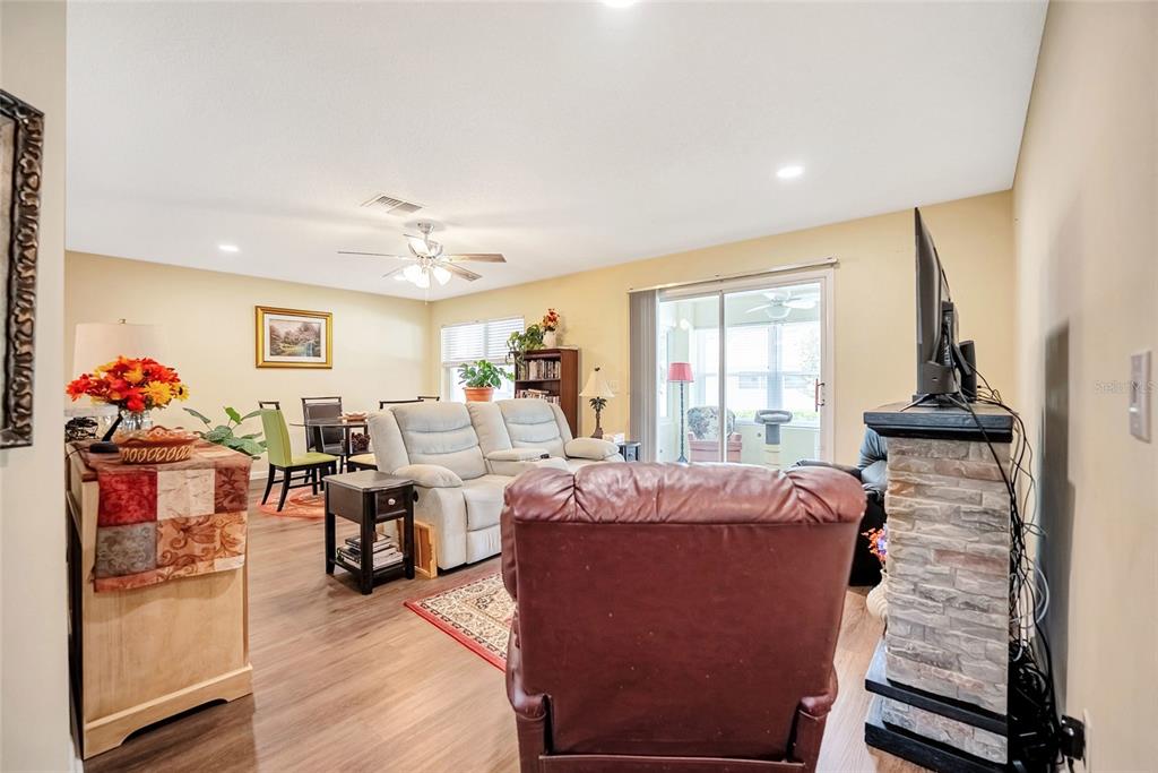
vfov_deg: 81.2
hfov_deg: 104.2
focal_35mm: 14
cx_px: 579
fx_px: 450
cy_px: 386
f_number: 3.5
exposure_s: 1/3200
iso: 1600
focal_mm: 14
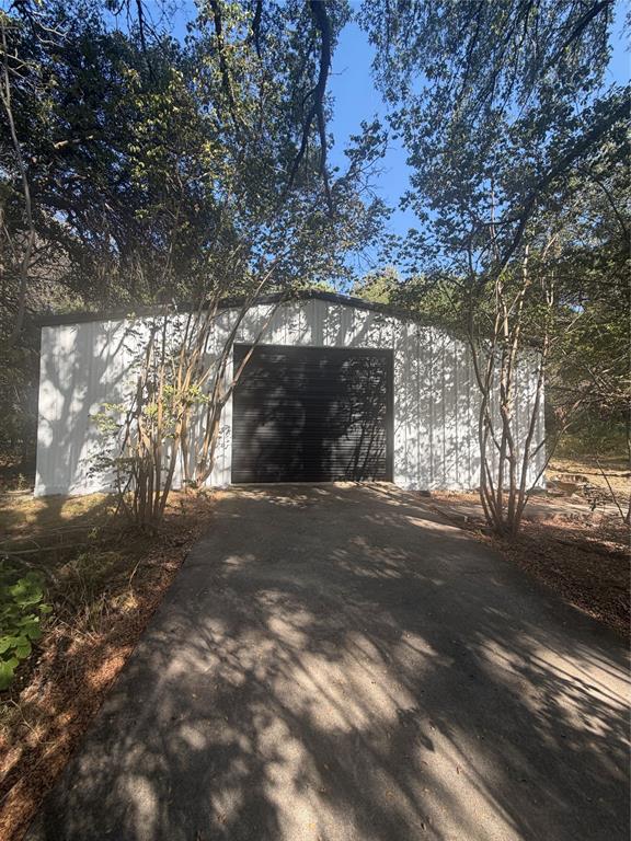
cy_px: 420
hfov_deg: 85.7
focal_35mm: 14
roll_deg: -1.2
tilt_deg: +2.5
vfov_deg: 102.1
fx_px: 340
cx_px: 316
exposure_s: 1/313
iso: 50
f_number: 2.2
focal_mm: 2.22
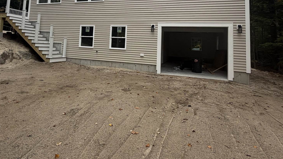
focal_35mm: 24
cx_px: 125
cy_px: 29
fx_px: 180
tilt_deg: +4.6
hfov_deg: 76.0
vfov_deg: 45.1
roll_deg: -0.3
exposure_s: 1/502
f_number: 2.2
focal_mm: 2.22
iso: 50
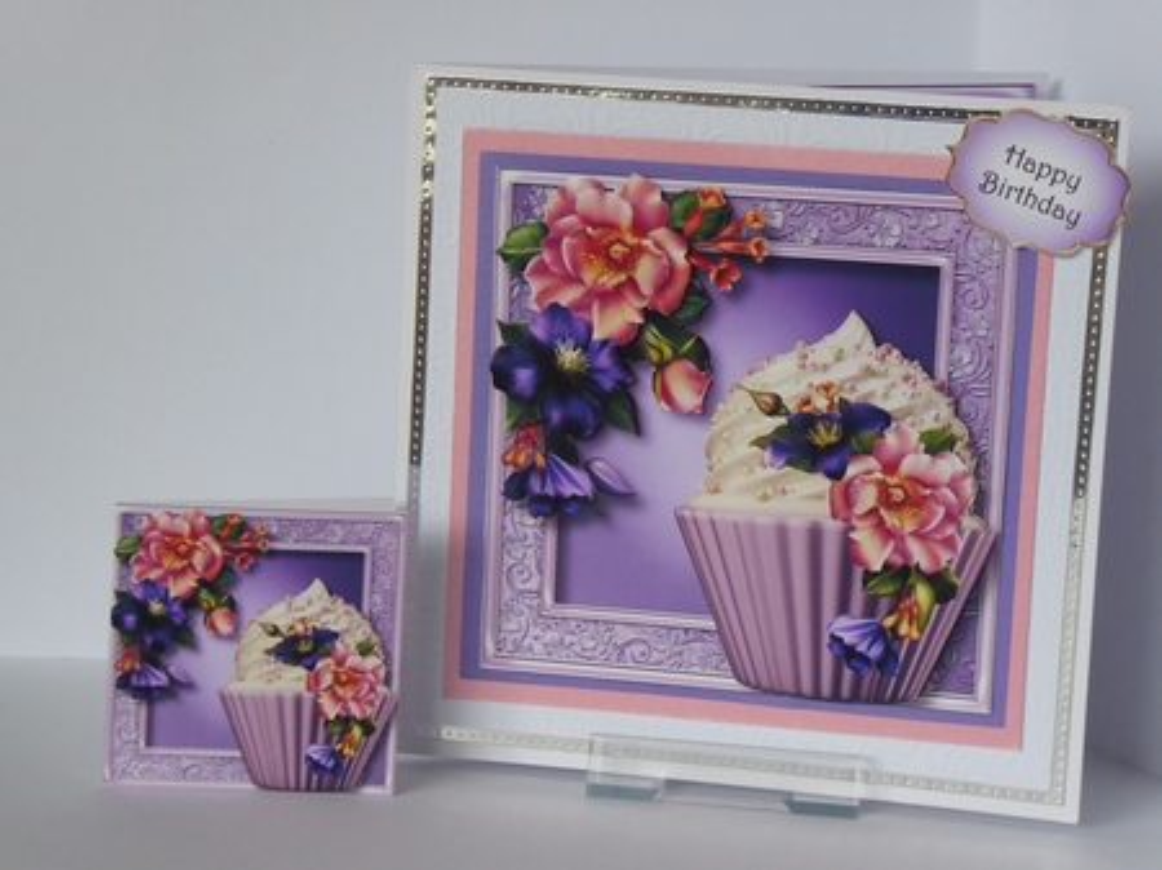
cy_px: 435
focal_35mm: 107
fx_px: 3590
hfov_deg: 18.4
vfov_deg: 13.8
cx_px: 581
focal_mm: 17.5
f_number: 5
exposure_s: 1/80
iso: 800
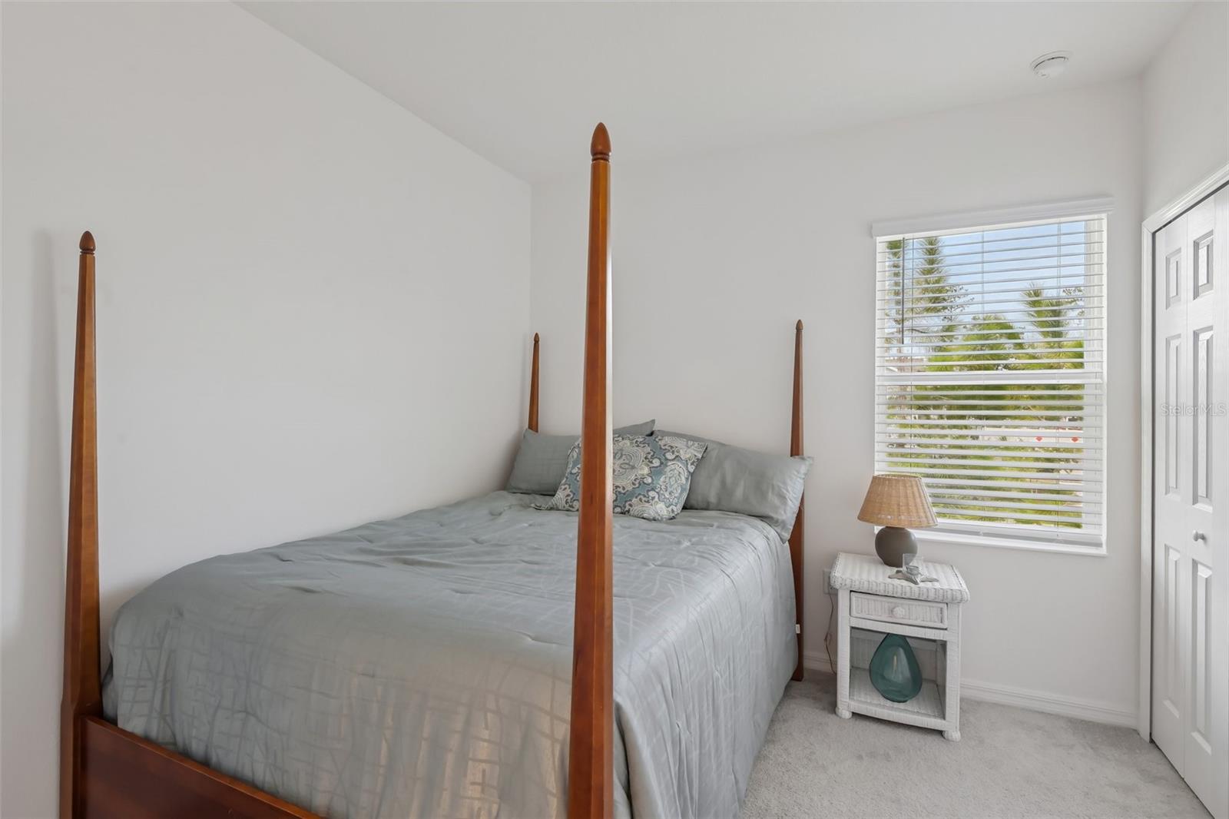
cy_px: 410
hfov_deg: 96.7
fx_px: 546
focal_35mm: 16
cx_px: 614
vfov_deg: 73.7
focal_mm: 16
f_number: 8
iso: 400
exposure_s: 1/20
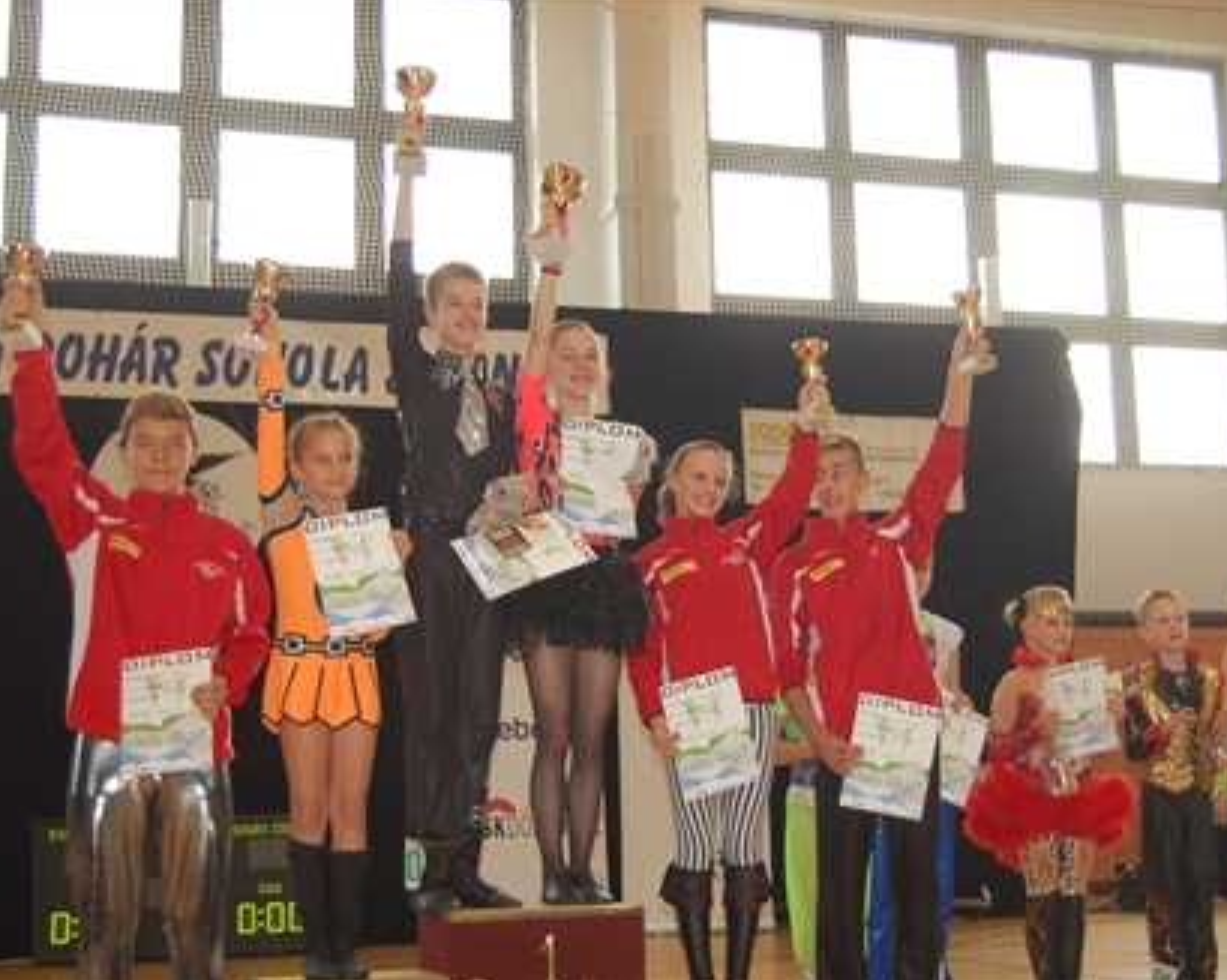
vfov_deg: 27.6
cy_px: 489
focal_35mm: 55
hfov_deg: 34.2
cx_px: 624
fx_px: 1997
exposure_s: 1/60
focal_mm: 32
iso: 400
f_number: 4.5
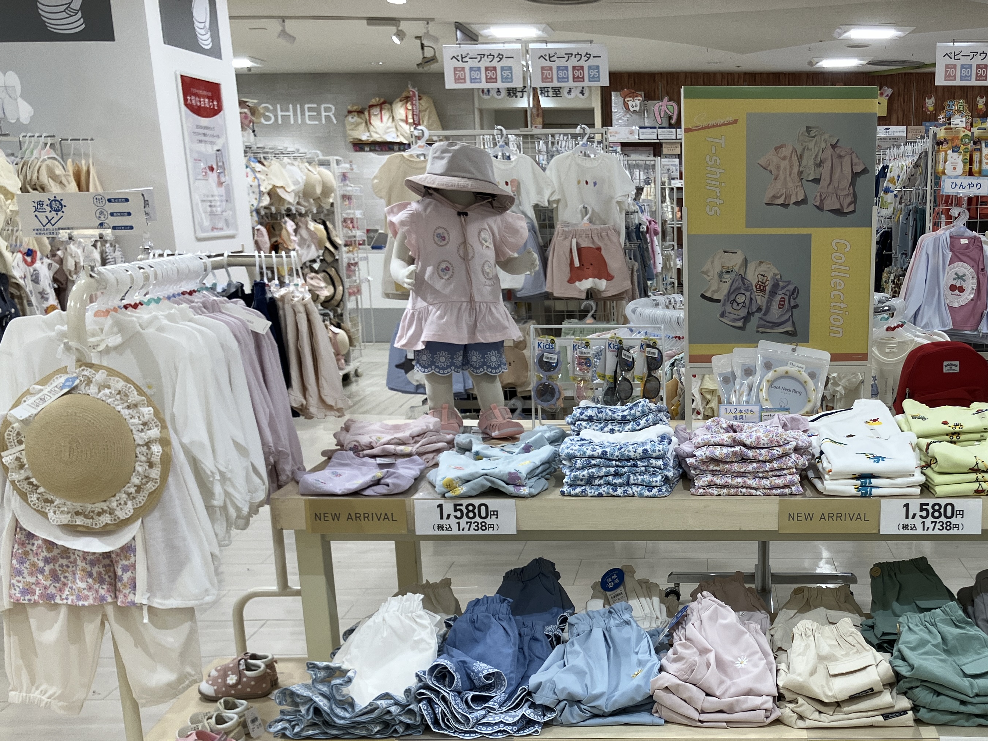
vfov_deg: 33.7
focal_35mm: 42
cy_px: 552
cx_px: 734
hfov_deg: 43.4
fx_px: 1199
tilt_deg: -15.8
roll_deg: +0.2
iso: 50
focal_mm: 3.99
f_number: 1.8
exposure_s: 1/120
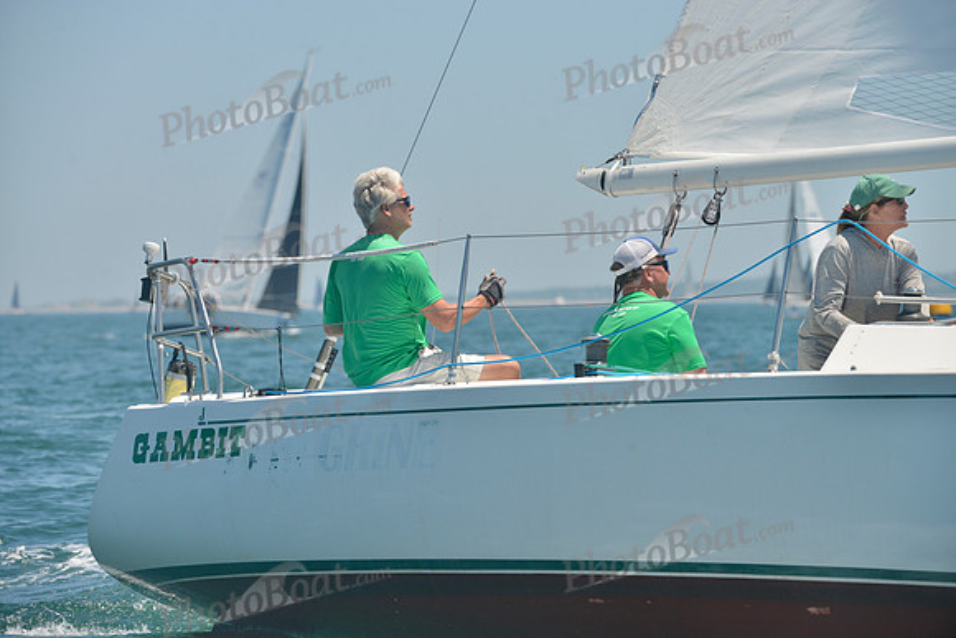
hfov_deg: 10.3
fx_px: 5312
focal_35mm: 200
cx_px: 478
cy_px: 319
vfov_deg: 6.9
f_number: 7.1
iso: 280
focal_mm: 200
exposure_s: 1/1000
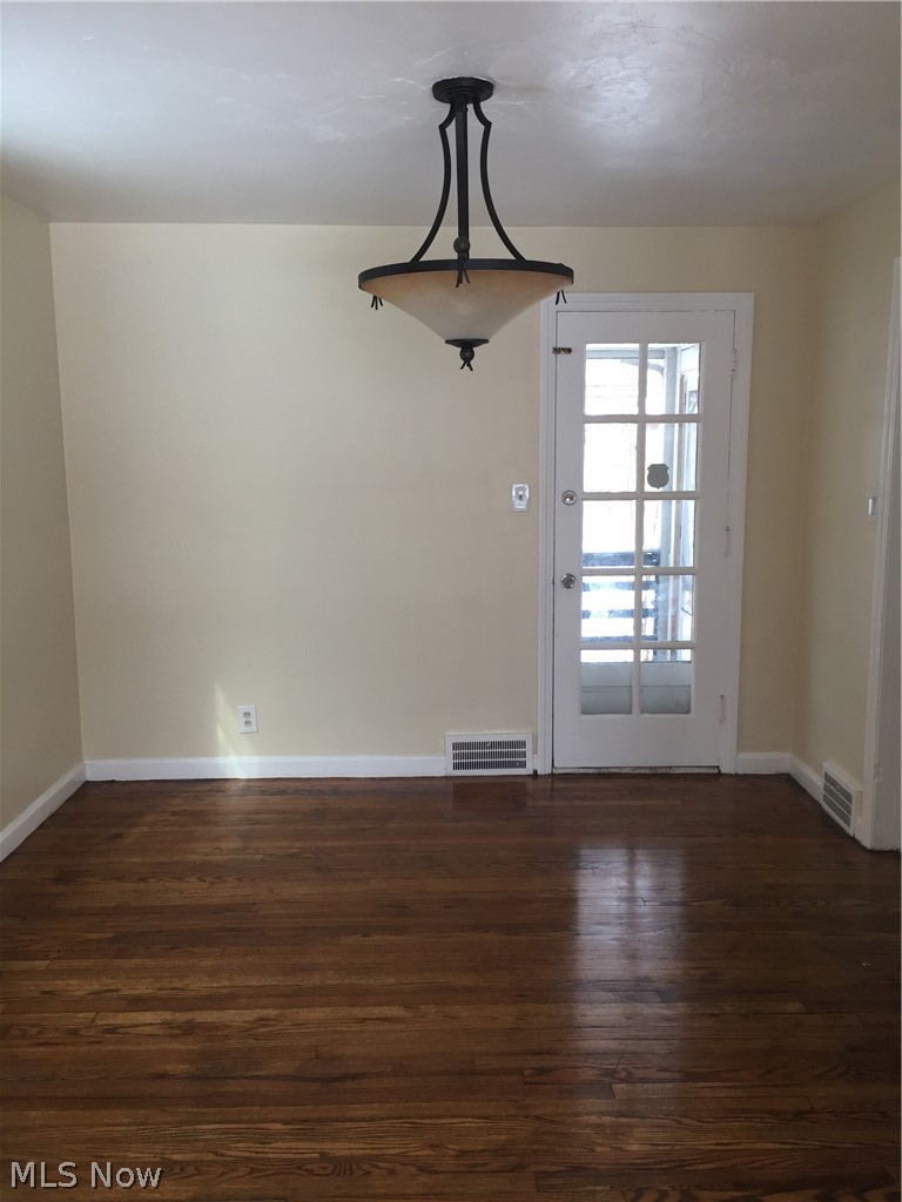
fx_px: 1008
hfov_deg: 48.2
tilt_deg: -7.7
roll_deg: -0.1
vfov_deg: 61.7
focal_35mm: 29
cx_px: 451
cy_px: 601
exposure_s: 1/120
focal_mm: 4.15
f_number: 2.2
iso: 50
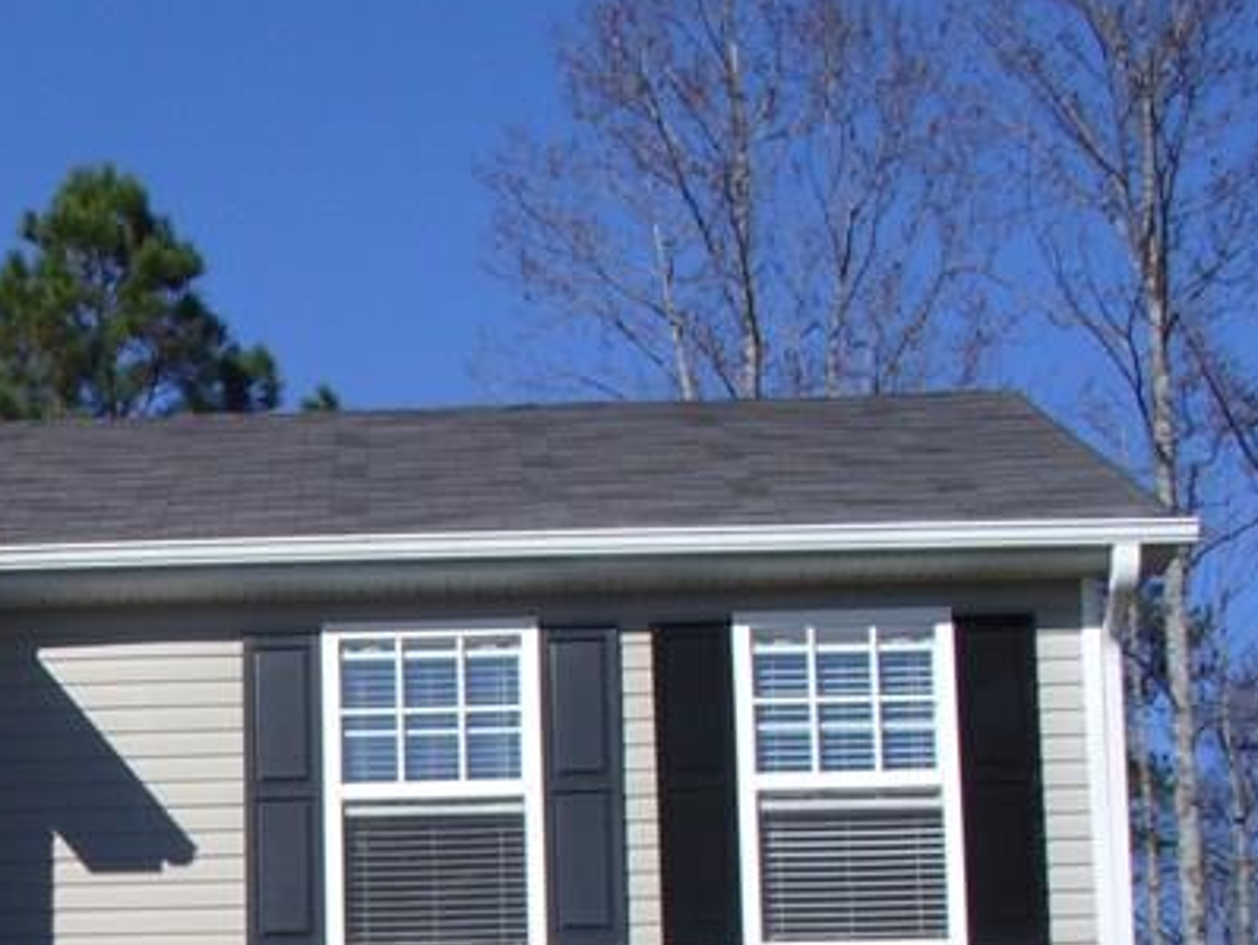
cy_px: 1135
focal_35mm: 108
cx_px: -338
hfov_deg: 17.2
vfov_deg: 13.4
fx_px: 3927
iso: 80
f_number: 5.8
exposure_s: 1/640
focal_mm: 7
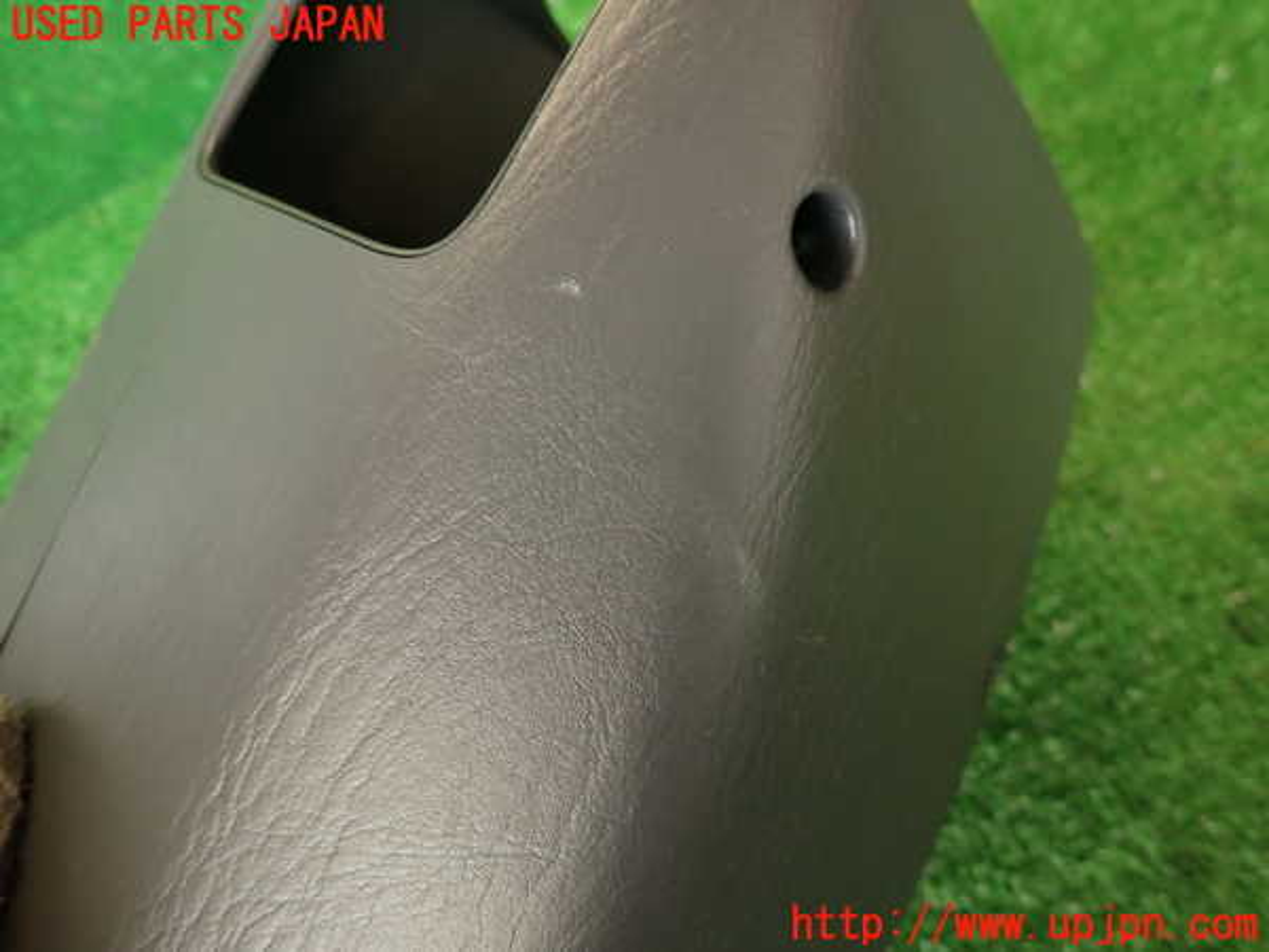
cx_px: 634
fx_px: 916
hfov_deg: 69.4
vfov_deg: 54.9
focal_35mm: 25
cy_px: 476
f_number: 2
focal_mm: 4.5
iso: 200
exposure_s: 1/50
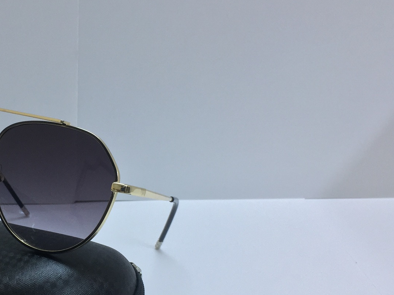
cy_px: 215
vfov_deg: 27.7
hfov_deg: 35.4
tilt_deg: -24.2
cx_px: 68
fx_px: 592
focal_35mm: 52
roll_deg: -1.8
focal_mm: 4.15
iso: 64
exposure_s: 1/30
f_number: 2.2
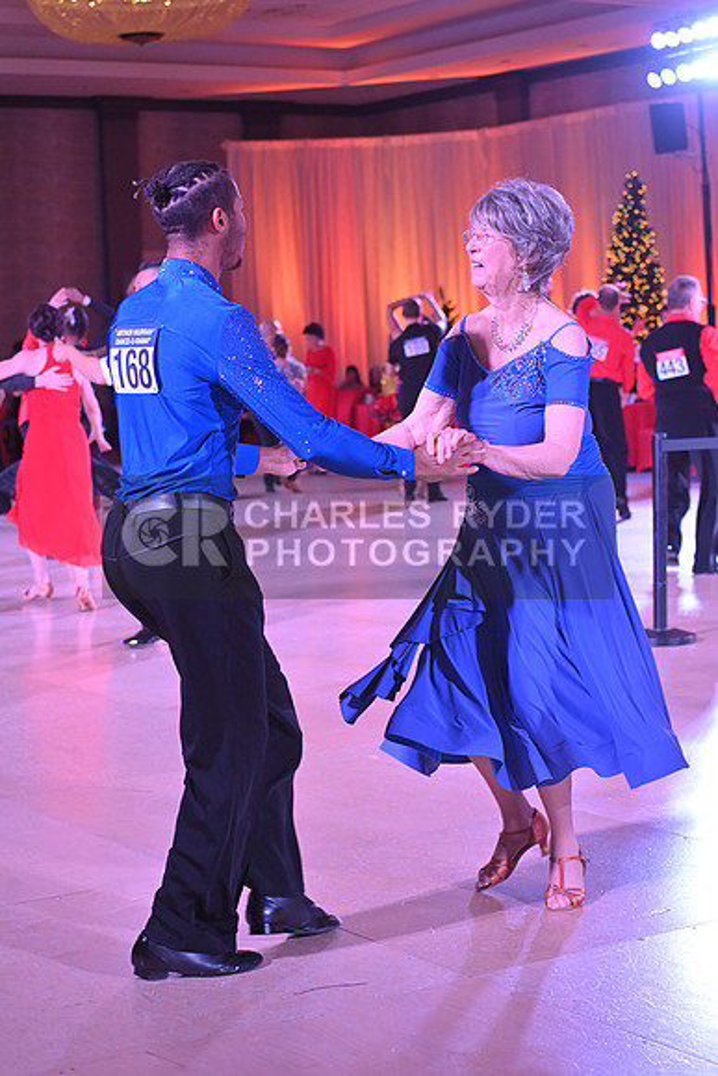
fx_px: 2093
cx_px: 359
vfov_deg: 28.8
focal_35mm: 70
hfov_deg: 19.5
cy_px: 538
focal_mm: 70
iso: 2500
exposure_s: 1/320
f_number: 5
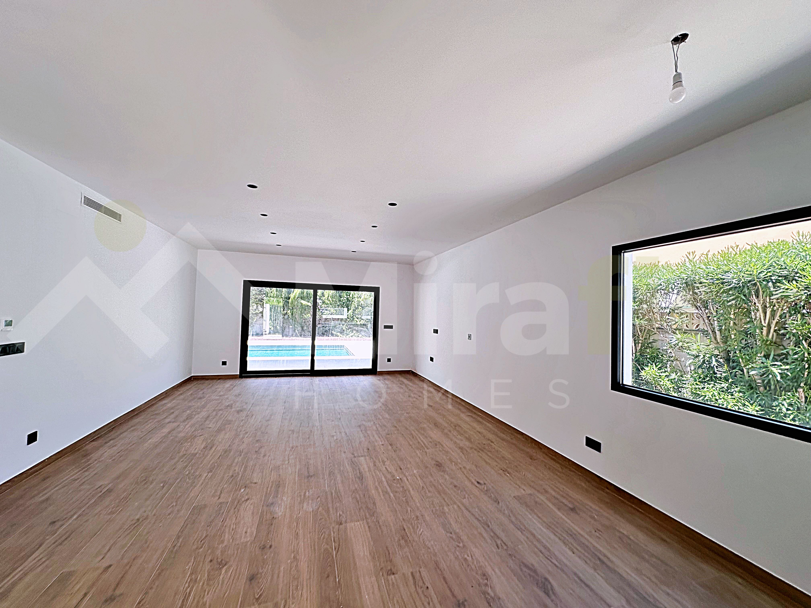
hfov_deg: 102.1
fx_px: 328
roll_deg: -1.8
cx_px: 406
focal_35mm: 14
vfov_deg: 85.7
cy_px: 304
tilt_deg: +1.4
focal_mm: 2.22
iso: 40
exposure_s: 1/176
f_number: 2.2
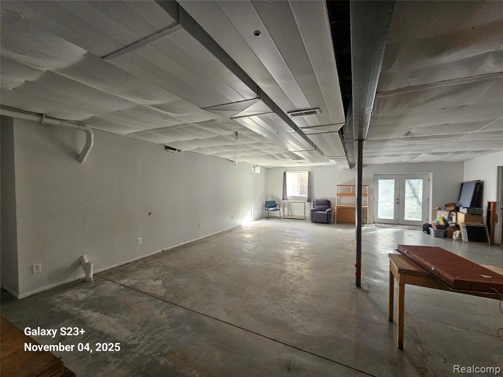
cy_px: 188
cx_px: 252
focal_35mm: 13
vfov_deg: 89.9
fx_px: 189
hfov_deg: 106.2
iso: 200
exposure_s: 1/77.4
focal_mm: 2.2
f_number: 2.2
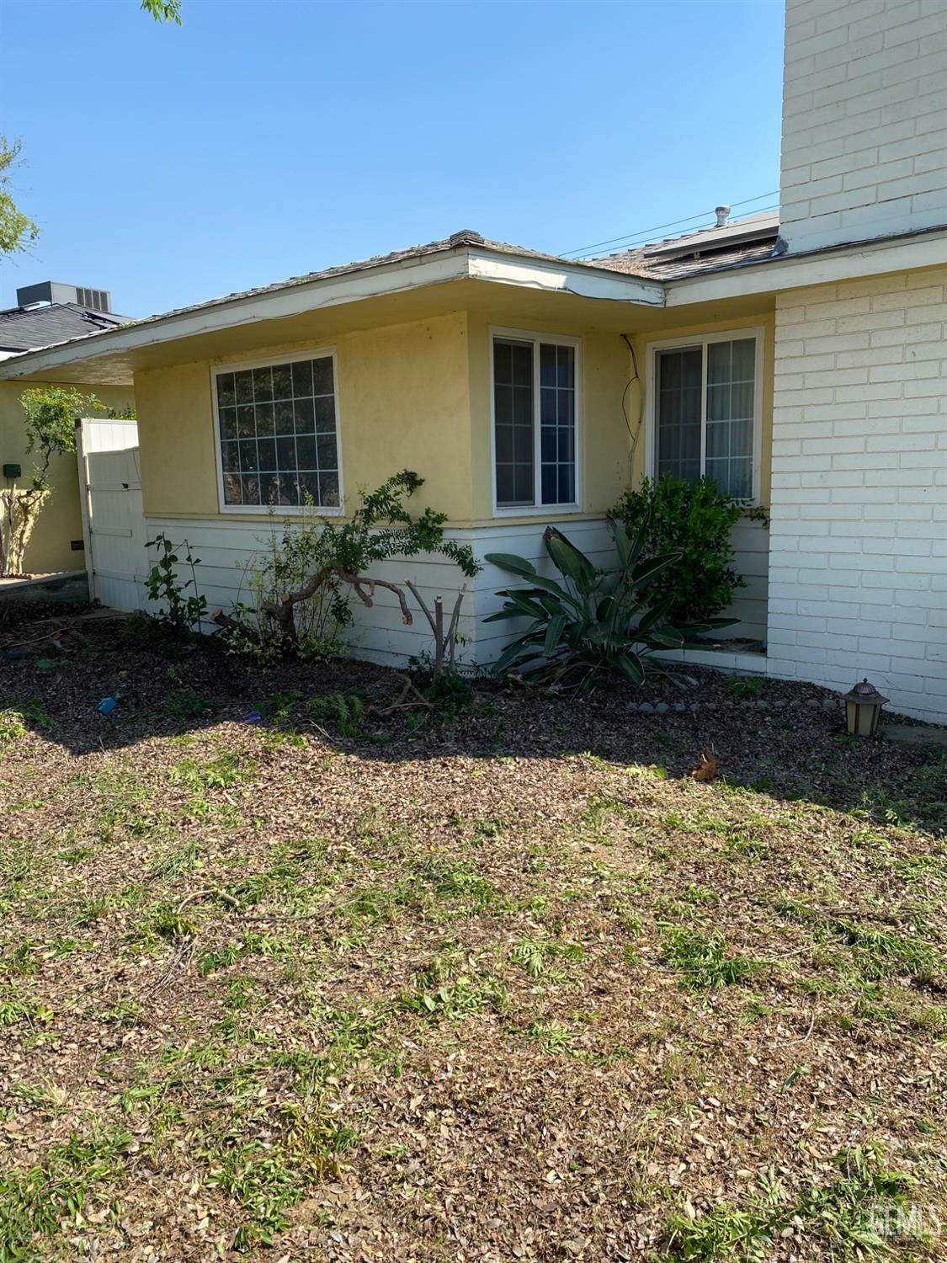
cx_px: 474
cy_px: 632
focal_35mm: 26
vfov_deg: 67.3
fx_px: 948
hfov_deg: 53.1
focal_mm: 4.25
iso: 32
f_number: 1.8
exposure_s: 1/1866
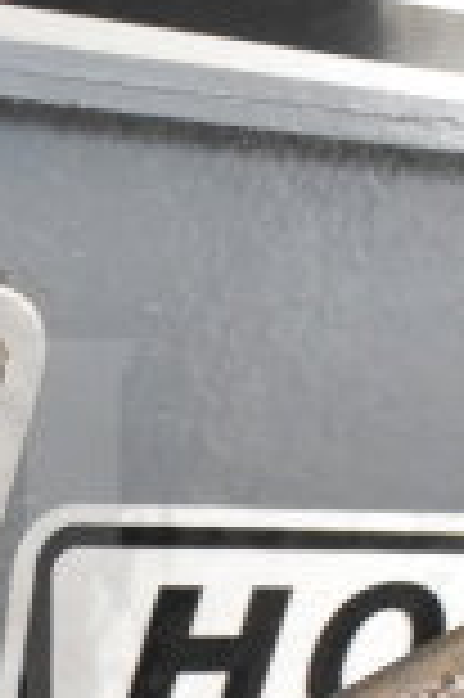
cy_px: 696
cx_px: -270
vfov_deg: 11.5
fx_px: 3429
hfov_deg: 7.6
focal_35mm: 177
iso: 6400
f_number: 7.1
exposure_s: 1/200
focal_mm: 20
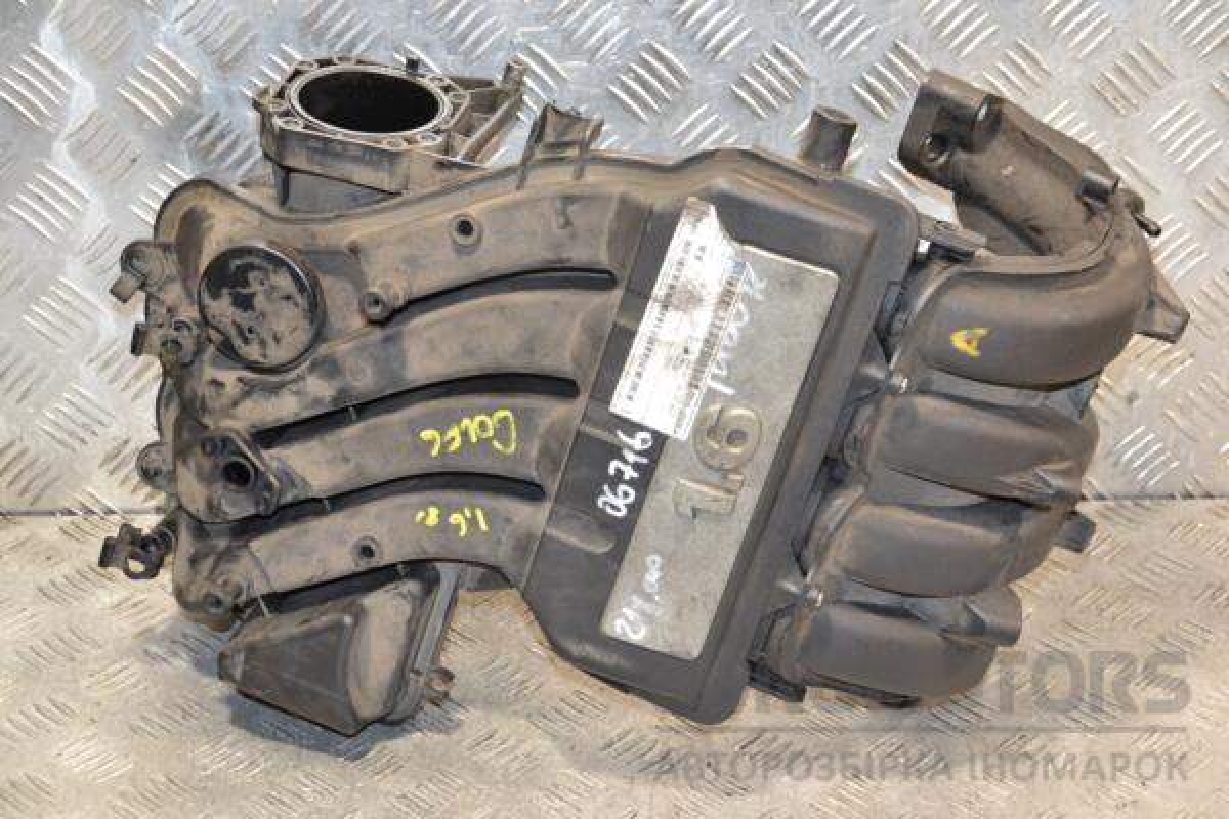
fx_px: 2151
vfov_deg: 21.6
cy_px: 410
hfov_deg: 31.9
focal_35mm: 63
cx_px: 614
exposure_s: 1/60
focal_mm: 42
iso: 800
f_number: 4.8
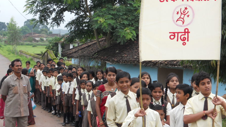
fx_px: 575
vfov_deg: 12.6
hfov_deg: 22.2
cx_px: 125
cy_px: 52
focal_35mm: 96
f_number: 5.9
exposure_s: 1/60
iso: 80
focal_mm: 13.9
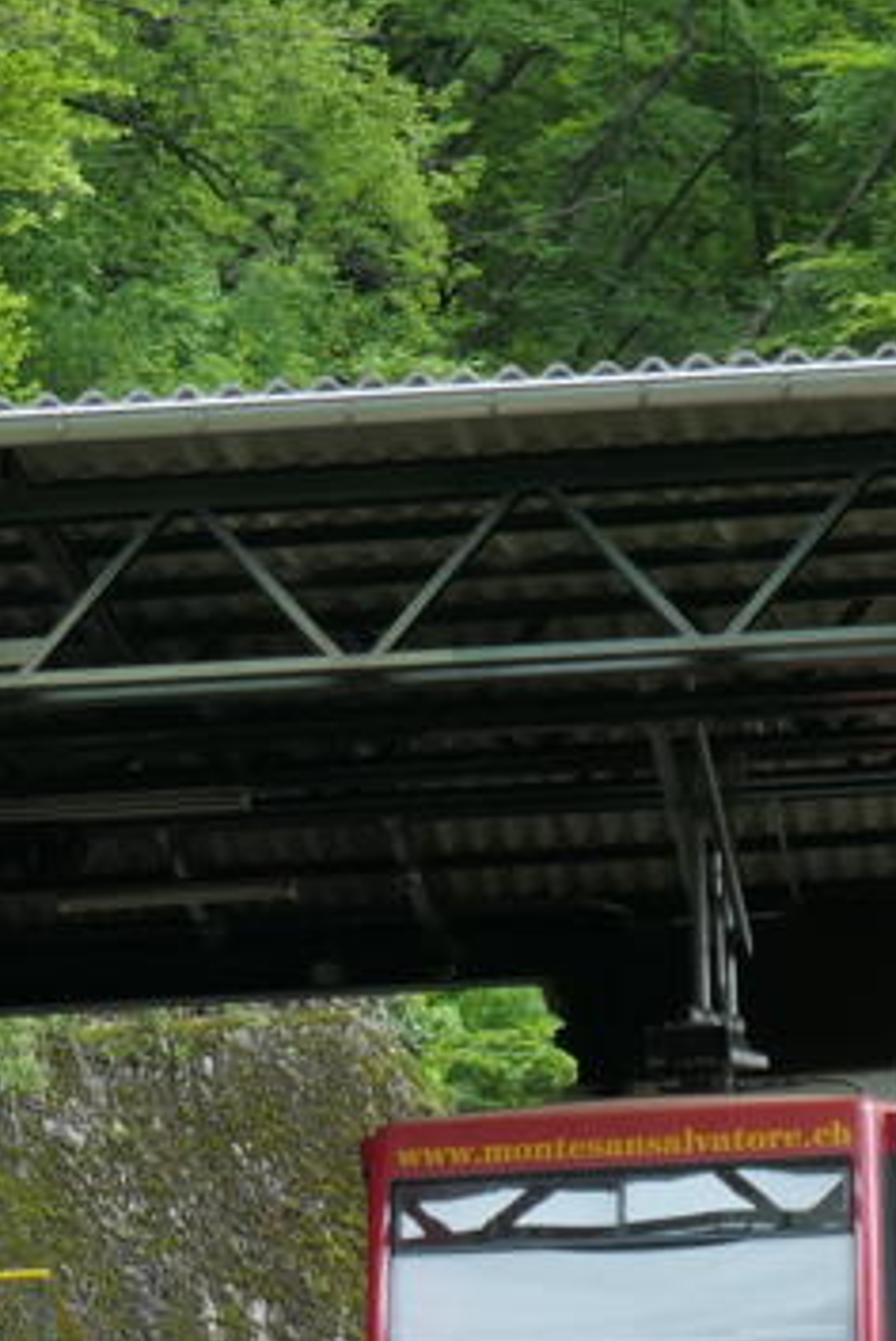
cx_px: -11
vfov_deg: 7.4
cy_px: 1284
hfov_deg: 5.0
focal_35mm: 276
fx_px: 10283
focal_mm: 23.6
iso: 200
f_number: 4.6
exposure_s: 1/200
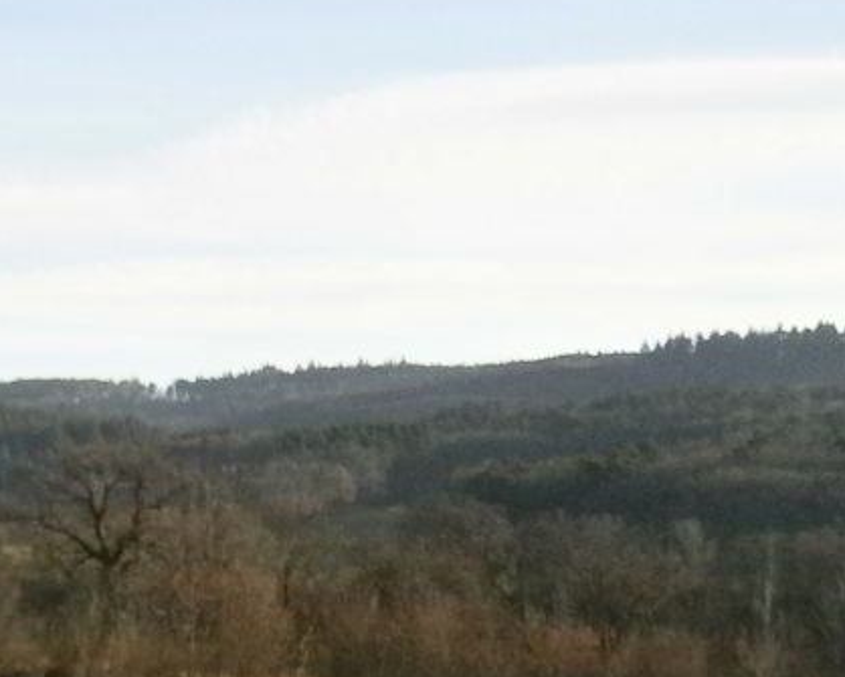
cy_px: 688
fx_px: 2277
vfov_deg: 16.5
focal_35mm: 91
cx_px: -606
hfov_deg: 17.6
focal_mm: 4.7
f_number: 2.8
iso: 80
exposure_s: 1/800
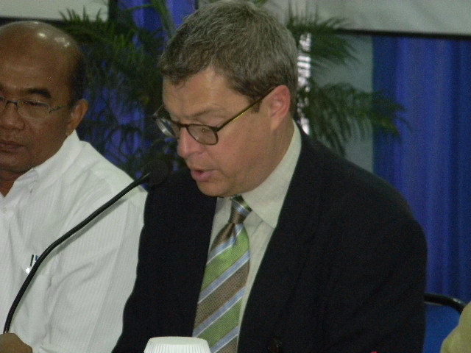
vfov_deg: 6.6
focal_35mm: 226
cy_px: 176
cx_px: 236
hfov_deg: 8.8
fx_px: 3075
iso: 800
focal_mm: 41
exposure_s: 1/30
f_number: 5.4
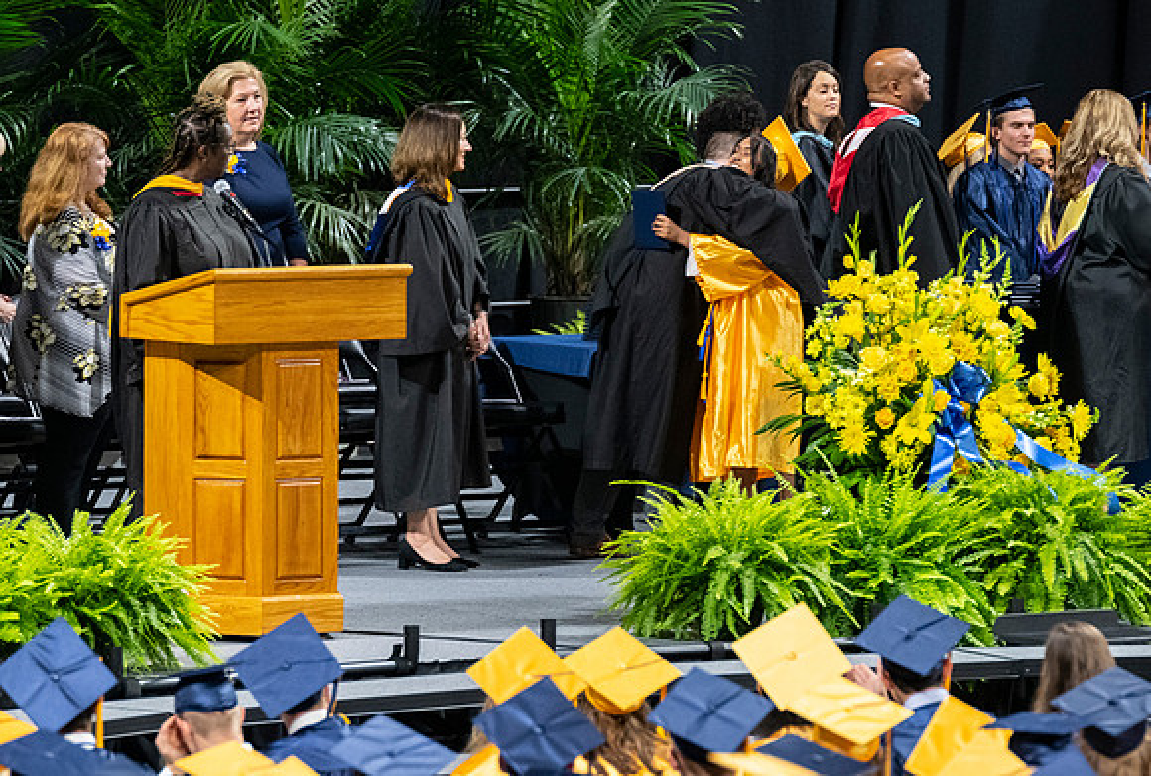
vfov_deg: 4.1
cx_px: 720
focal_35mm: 337
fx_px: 10823
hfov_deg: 6.1
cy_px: 394
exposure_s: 1/200
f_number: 4
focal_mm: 190
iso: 2000
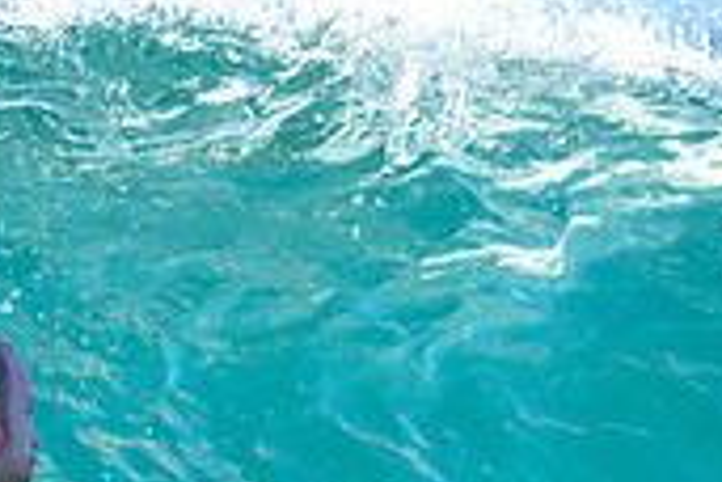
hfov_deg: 0.6
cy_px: 528
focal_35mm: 3339
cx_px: 153
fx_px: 66960
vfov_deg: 0.4
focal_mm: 800
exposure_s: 1/2500
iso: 800
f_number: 6.3
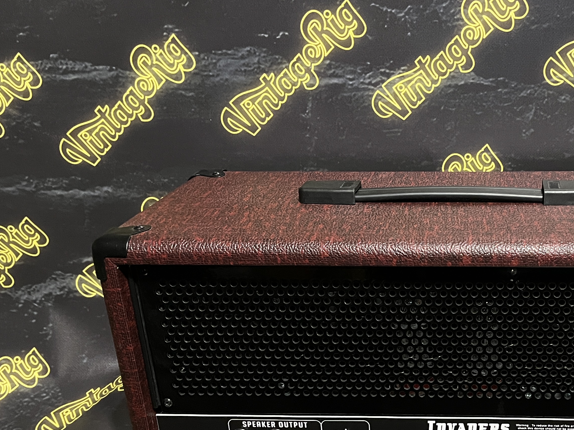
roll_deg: +1.4
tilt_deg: -34.0
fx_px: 763
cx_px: 454
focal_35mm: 46
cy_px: 320
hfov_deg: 39.7
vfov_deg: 31.0
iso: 640
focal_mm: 5.1
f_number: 1.6
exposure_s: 1/25
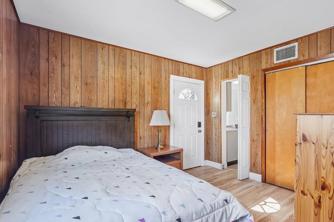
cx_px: 179
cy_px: 117
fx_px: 172
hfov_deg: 88.1
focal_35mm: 19
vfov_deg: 65.7
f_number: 8
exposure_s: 1/30
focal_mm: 16.5
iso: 400
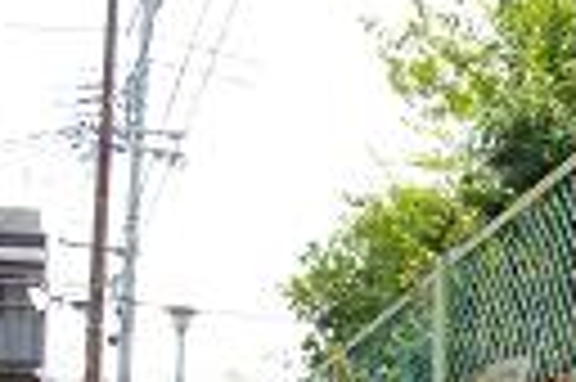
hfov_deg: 20.0
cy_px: 571
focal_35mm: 101
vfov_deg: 12.8
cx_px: 484
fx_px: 1614
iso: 100
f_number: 5.5
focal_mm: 5.7
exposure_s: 1/160
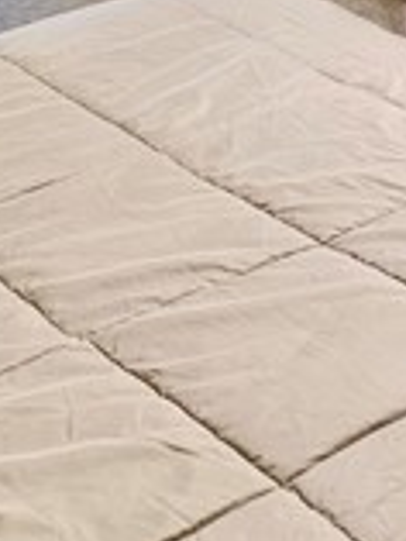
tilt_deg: -9.3
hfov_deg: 13.3
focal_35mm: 106
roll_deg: -2.0
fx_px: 1655
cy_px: -358
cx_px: 581
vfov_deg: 16.3
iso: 100
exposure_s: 1/60
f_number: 1.8
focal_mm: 4.25
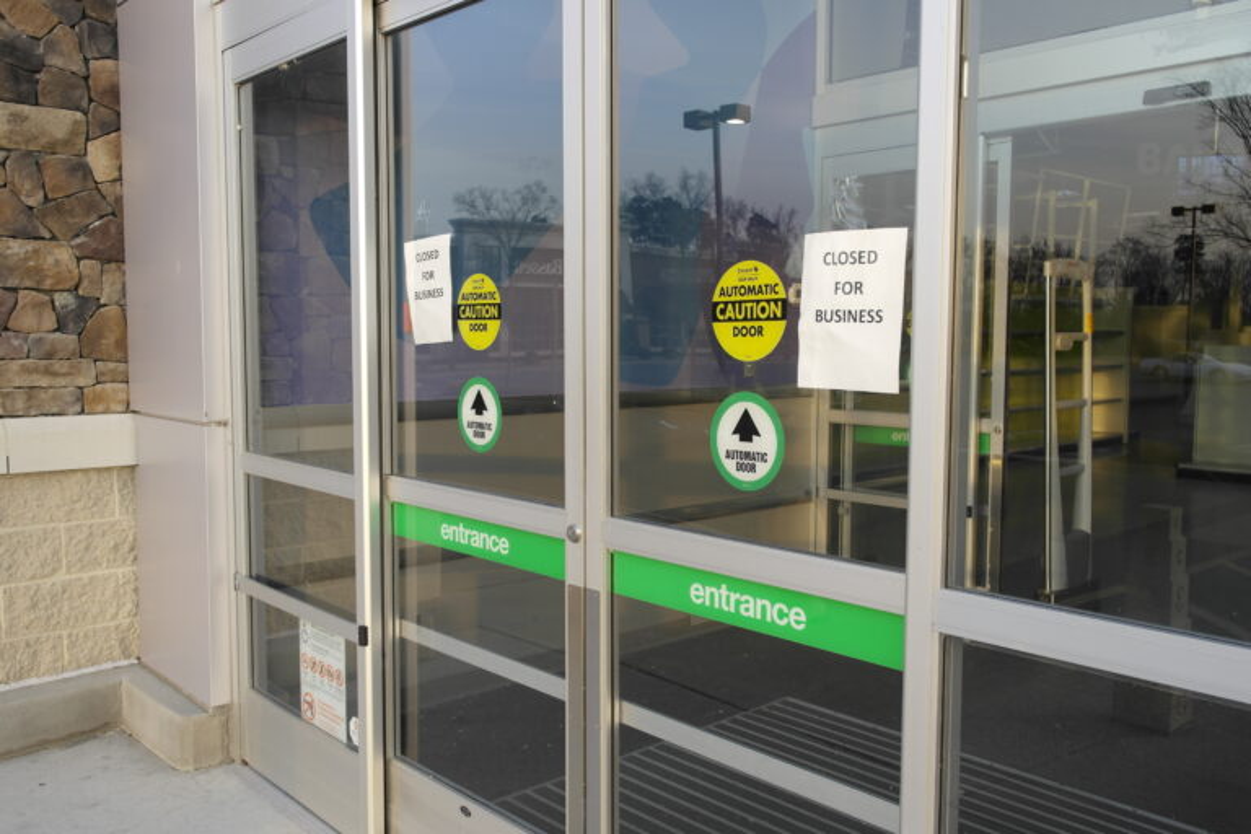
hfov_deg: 61.9
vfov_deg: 43.6
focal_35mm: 30
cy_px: 417
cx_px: 626
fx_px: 1042
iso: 100
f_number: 4
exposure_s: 1/100
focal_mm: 20
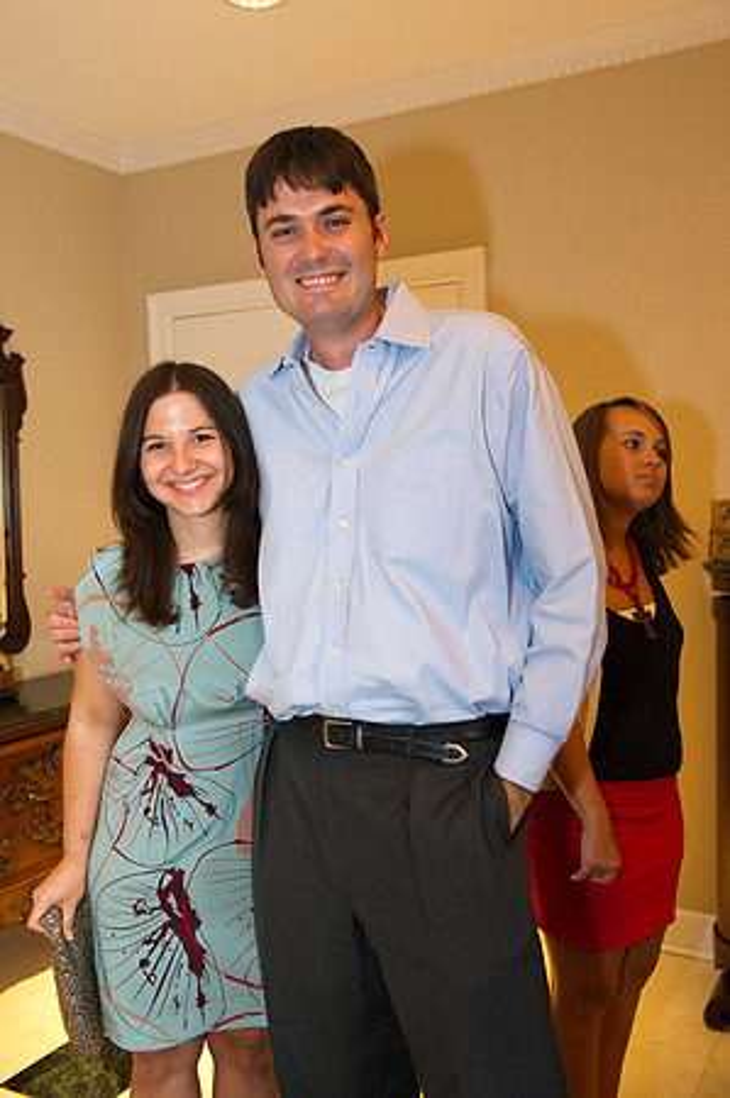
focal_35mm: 36
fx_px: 1097
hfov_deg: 36.8
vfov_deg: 53.2
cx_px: 365
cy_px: 549
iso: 1600
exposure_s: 1/80
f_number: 4.5
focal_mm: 36
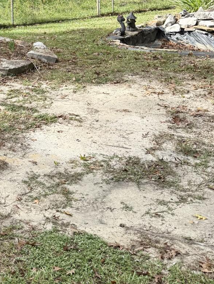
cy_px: 17
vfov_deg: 29.6
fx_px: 511
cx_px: -43
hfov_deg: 21.9
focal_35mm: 62
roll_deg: +4.6
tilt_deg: -9.8
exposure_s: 1/1855
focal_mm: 6.76
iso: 100
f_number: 1.78
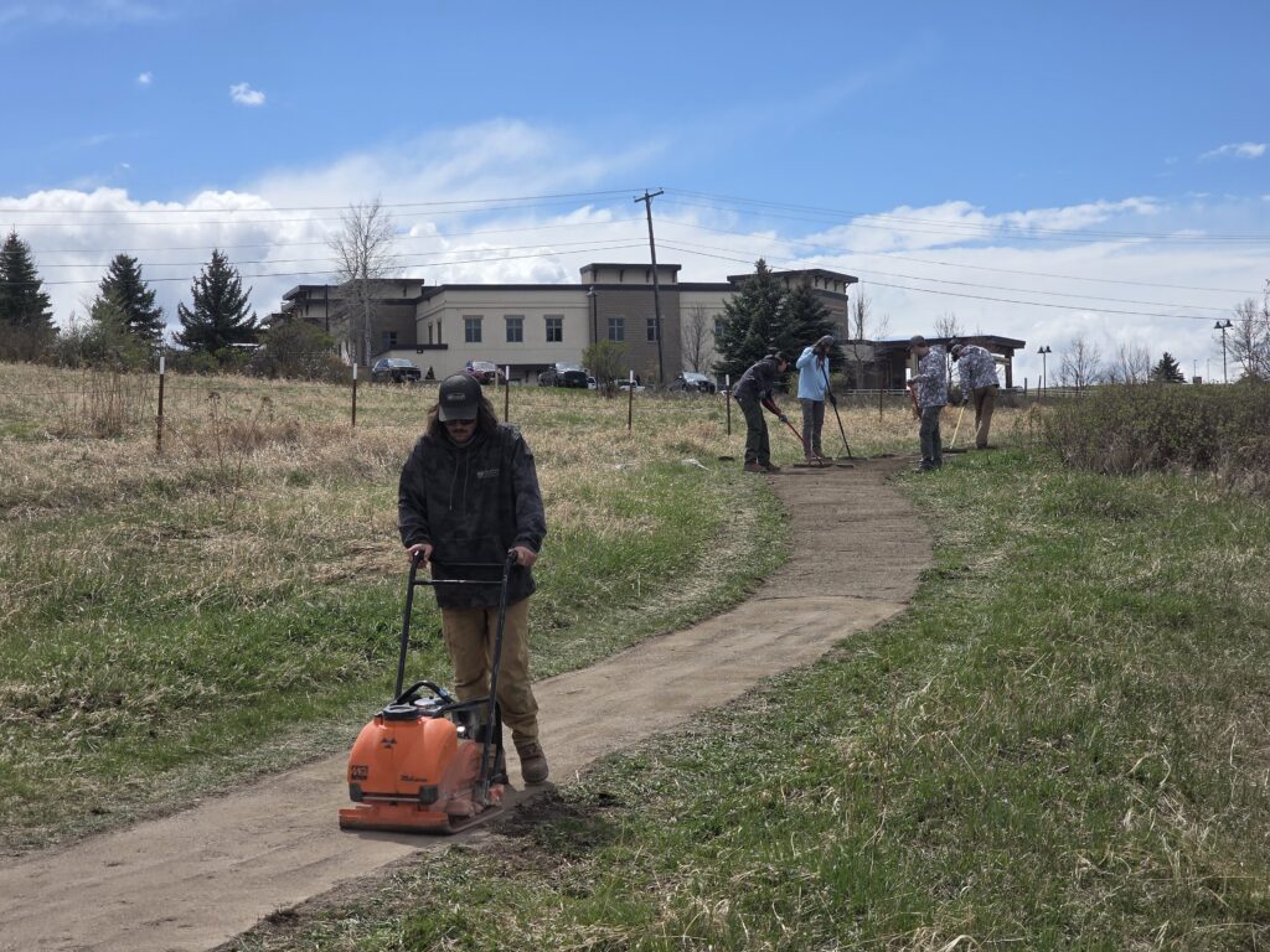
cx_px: 635
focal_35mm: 69
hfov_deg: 28.2
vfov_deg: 21.3
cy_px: 476
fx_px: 2531
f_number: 2.4
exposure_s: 1/2664
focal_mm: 7.9
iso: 50
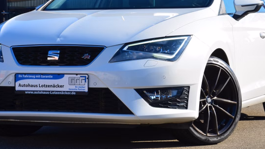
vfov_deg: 10.0
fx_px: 850
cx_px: 129
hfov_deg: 17.7
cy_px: 57
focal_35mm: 121
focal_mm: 52
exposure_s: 1/125
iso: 110
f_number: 11
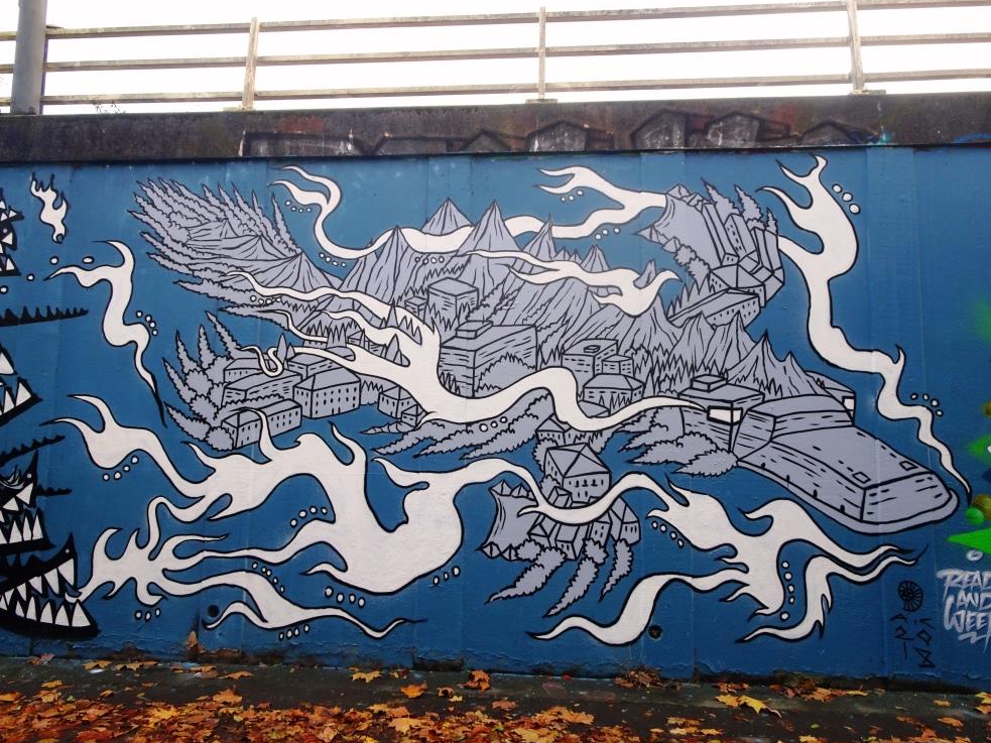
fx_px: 716
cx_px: 492
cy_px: 374
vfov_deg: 54.9
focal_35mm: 25
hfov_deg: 69.4
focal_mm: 4.1
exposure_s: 1/80
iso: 80
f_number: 3.5
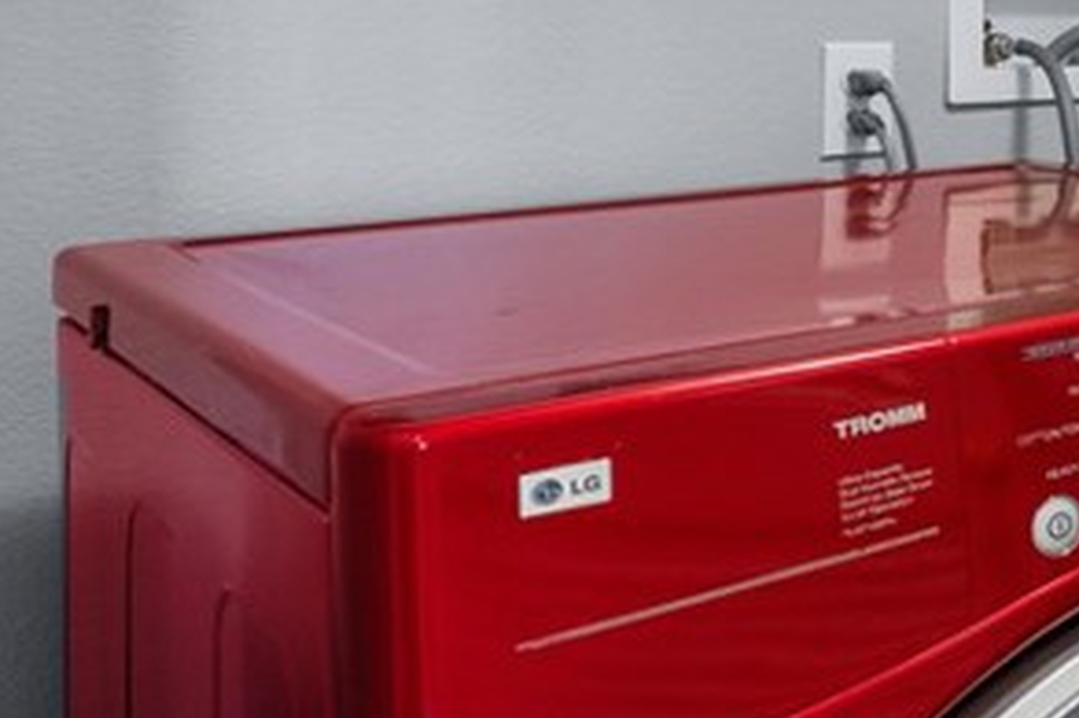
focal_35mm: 49
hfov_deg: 27.3
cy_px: 13
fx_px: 1468
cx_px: 1639
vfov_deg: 26.2
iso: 250
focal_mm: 14
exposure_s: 1/2
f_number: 9
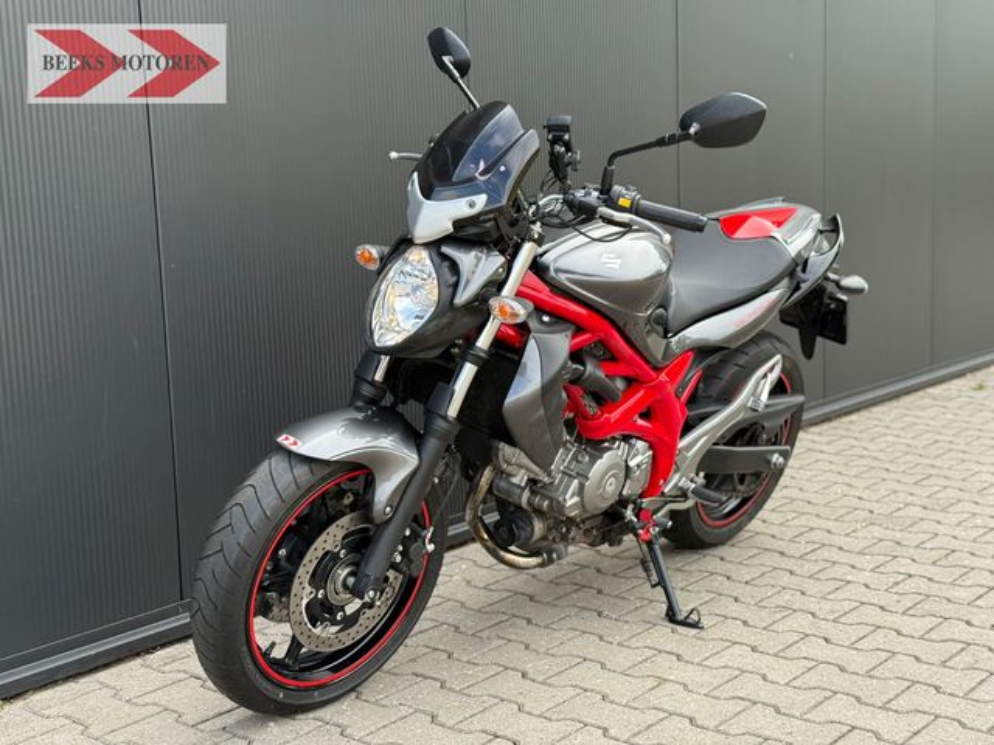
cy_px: 372
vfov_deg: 30.3
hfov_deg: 39.7
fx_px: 1378
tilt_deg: -7.1
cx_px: 497
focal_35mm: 48
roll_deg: +1.8
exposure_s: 1/917
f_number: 1.78
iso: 80
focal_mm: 6.76
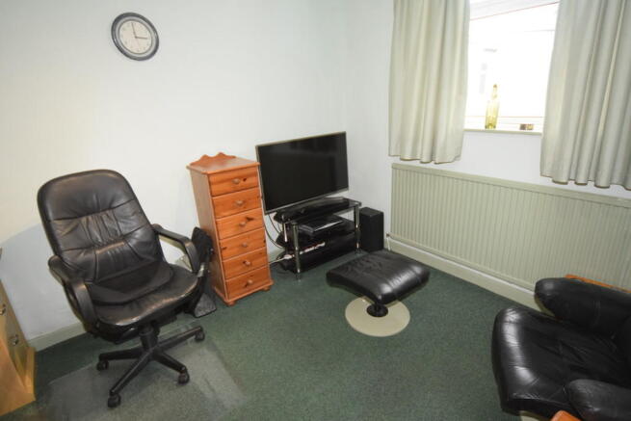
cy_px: 210
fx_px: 316
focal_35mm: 18
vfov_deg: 67.4
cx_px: 316
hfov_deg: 90.0
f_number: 4.5
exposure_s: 1/60
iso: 2200
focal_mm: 12
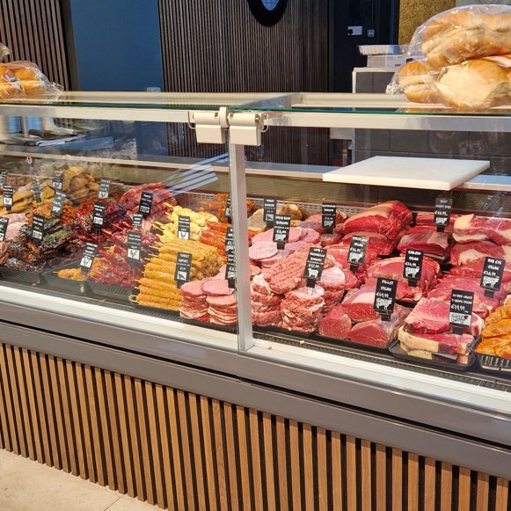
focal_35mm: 42
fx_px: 701
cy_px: 251
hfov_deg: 40.0
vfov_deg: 40.0
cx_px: 267
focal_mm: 5.4
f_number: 1.8
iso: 50
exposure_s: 1/100
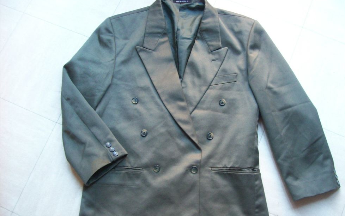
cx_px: 176
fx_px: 367
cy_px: 122
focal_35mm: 39
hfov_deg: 50.4
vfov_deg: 32.8
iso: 200
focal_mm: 6
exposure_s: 1/8
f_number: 2.7
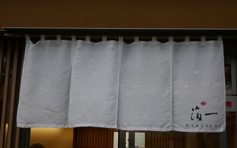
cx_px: 121
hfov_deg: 37.5
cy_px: 88
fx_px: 349
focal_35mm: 54
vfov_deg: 23.9
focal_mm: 25
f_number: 5.6
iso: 200
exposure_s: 1/250
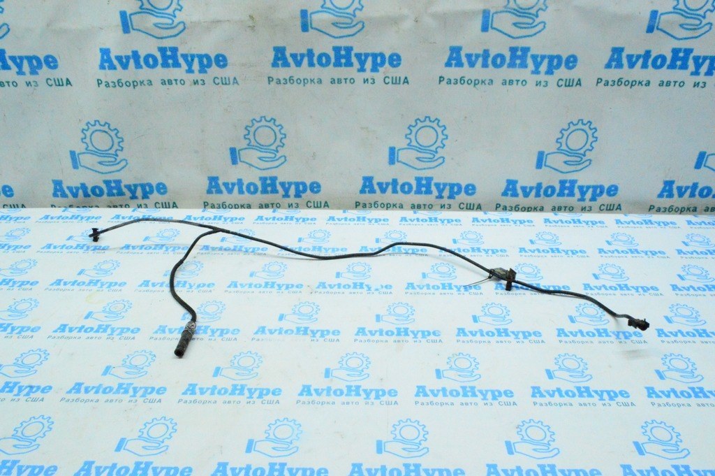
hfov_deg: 67.4
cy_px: 238
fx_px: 536
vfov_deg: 47.9
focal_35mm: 27
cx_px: 358
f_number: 22
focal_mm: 18
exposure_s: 1/80
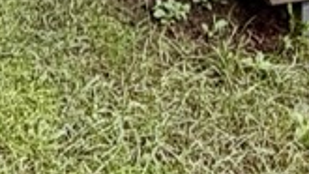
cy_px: -518
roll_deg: -1.0
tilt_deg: +3.6
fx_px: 967
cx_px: 213
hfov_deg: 18.1
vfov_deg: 7.4
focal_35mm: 118
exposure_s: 1/121
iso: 64
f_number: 2.2
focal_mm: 2.22
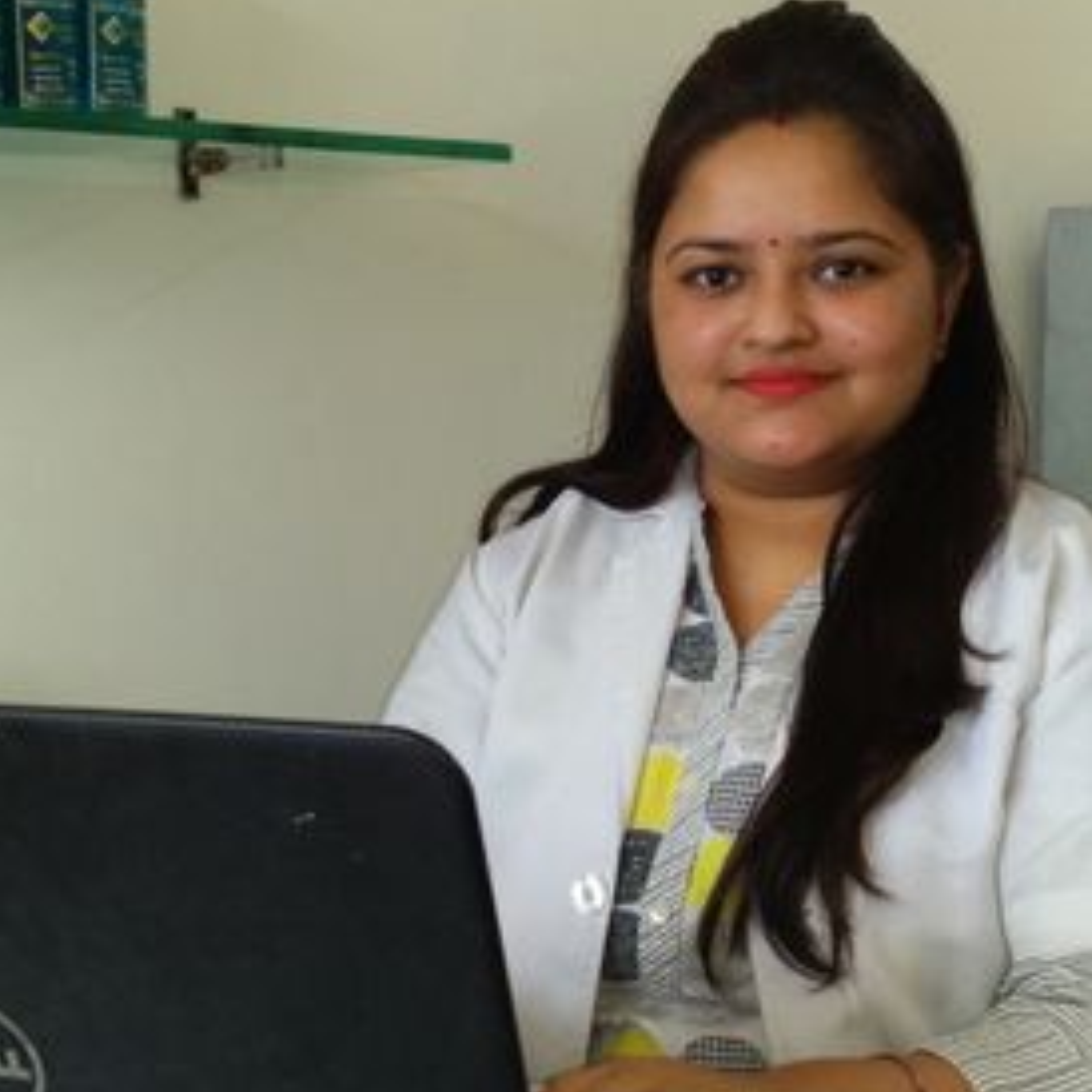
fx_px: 2391
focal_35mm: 67
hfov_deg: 25.7
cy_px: 554
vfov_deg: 25.7
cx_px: 498
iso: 500
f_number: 2.6
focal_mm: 5.99
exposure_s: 1/50
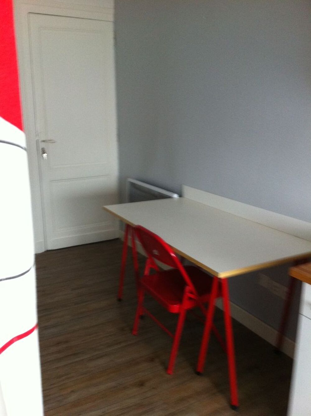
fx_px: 420
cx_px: 156
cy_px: 208
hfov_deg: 40.6
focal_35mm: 35
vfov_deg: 52.7
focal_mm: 3.85
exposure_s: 1/15
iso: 200
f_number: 2.8
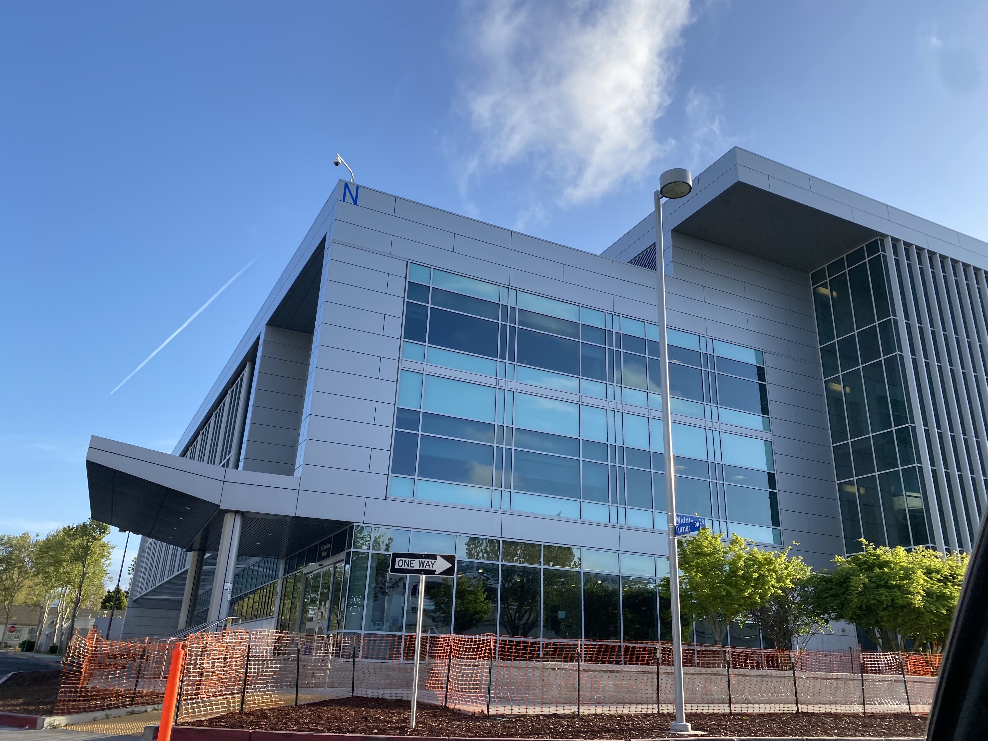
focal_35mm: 26
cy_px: 370
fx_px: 742
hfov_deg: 67.3
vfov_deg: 53.1
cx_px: 494
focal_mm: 4.25
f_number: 1.8
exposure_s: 1/1082
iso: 32
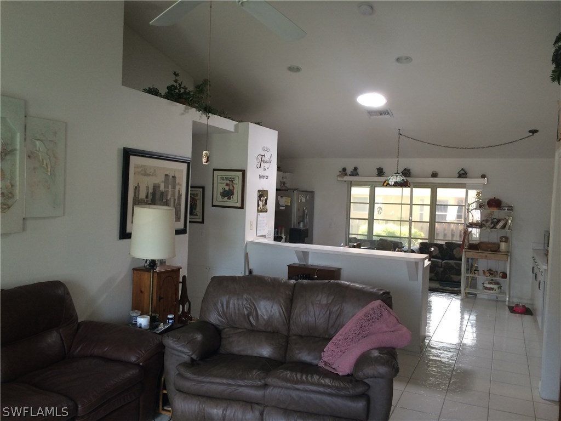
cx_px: 280
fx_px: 470
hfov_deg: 61.7
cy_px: 210
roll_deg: -1.2
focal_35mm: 29
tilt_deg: -2.9
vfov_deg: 48.2
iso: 100
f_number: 2.2
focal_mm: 4.15
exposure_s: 1/30
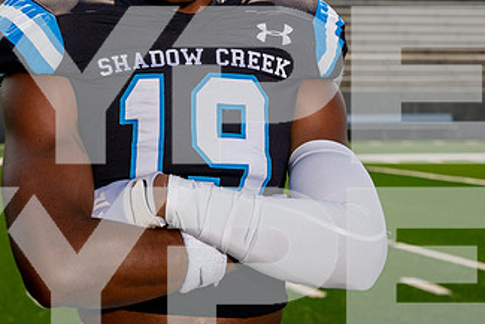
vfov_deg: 12.5
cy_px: 86
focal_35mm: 109
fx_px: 1469
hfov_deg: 18.7
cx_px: 143
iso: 100
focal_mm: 61
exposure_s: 1/250
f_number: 7.1
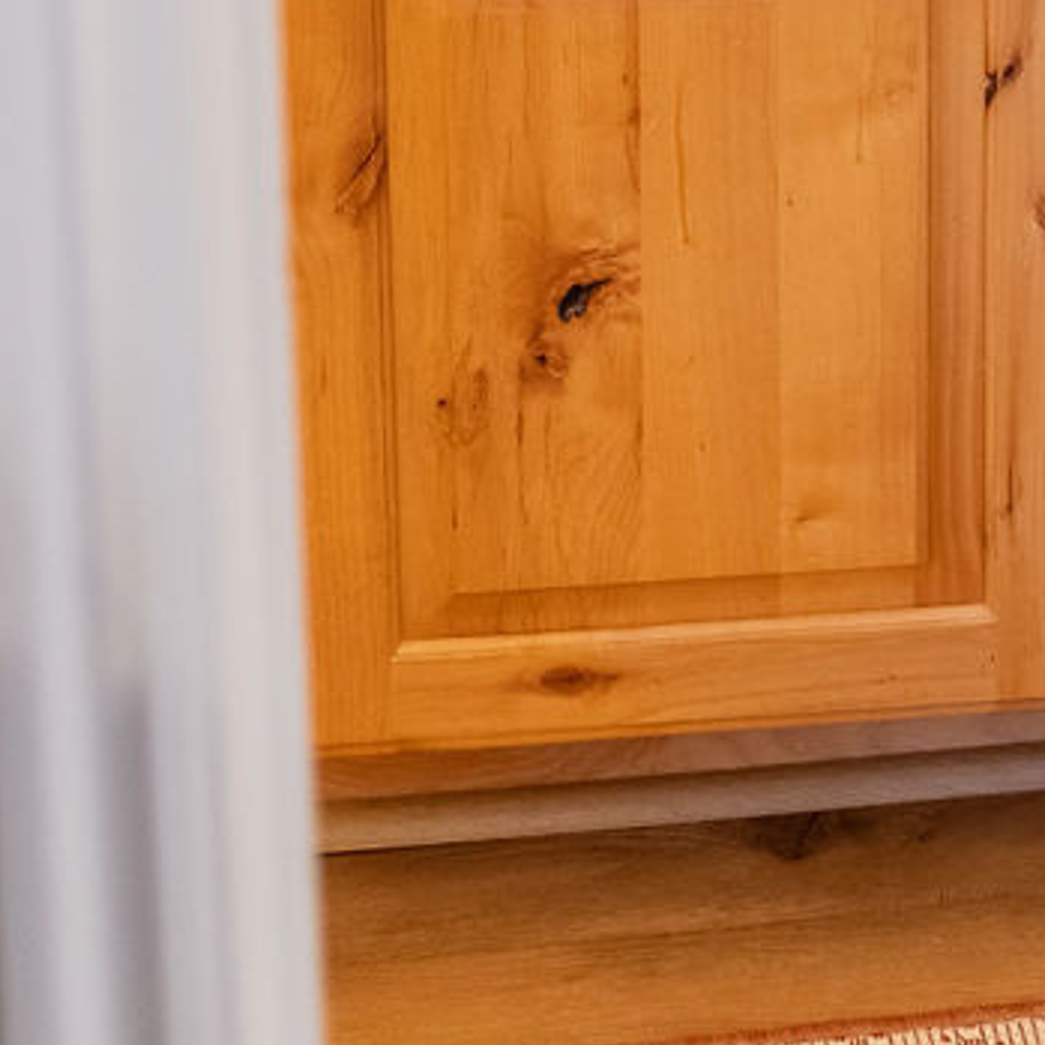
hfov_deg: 13.1
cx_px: 1144
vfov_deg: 11.8
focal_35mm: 131
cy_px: -1081
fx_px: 4474
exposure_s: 1/250
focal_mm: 35
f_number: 2.8
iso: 1000
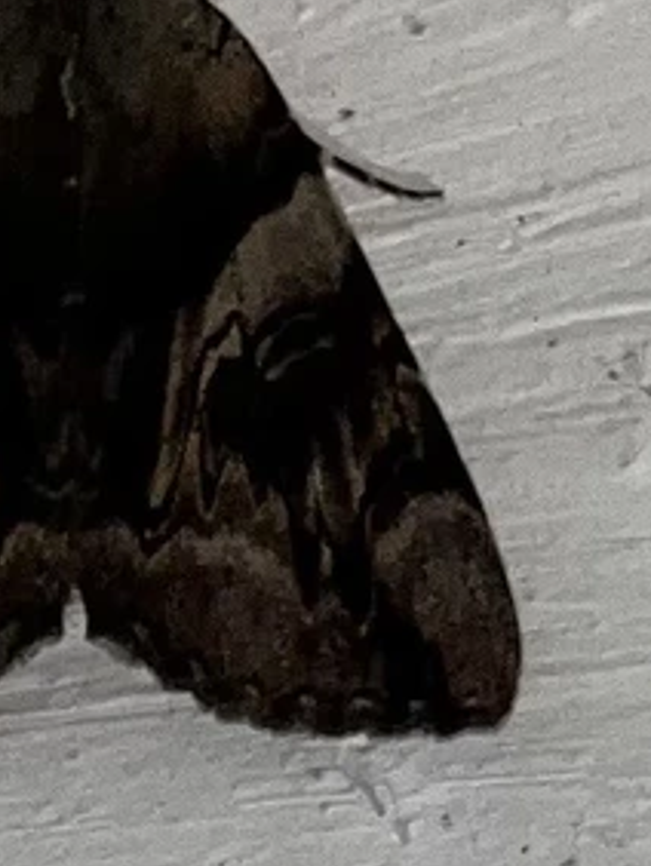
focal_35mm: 59
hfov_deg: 24.4
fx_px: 1477
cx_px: 107
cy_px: 246
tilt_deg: +14.9
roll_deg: +11.0
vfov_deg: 32.2
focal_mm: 5.1
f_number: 1.6
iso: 32
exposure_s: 1/82
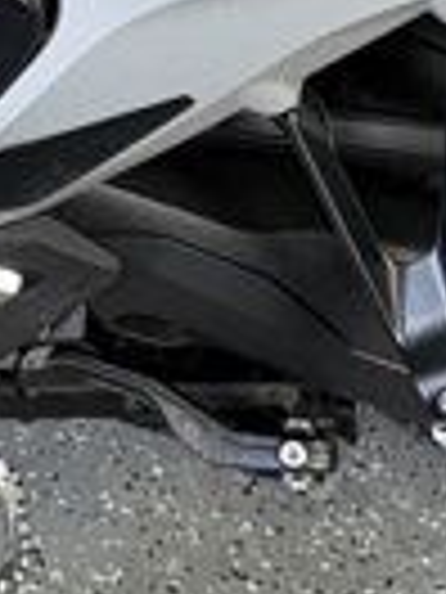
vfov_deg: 10.0
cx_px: -230
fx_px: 3195
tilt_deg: -33.3
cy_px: -482
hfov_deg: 7.8
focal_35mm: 186
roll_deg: -0.5
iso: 64
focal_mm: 6.76
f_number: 1.78
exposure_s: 1/30
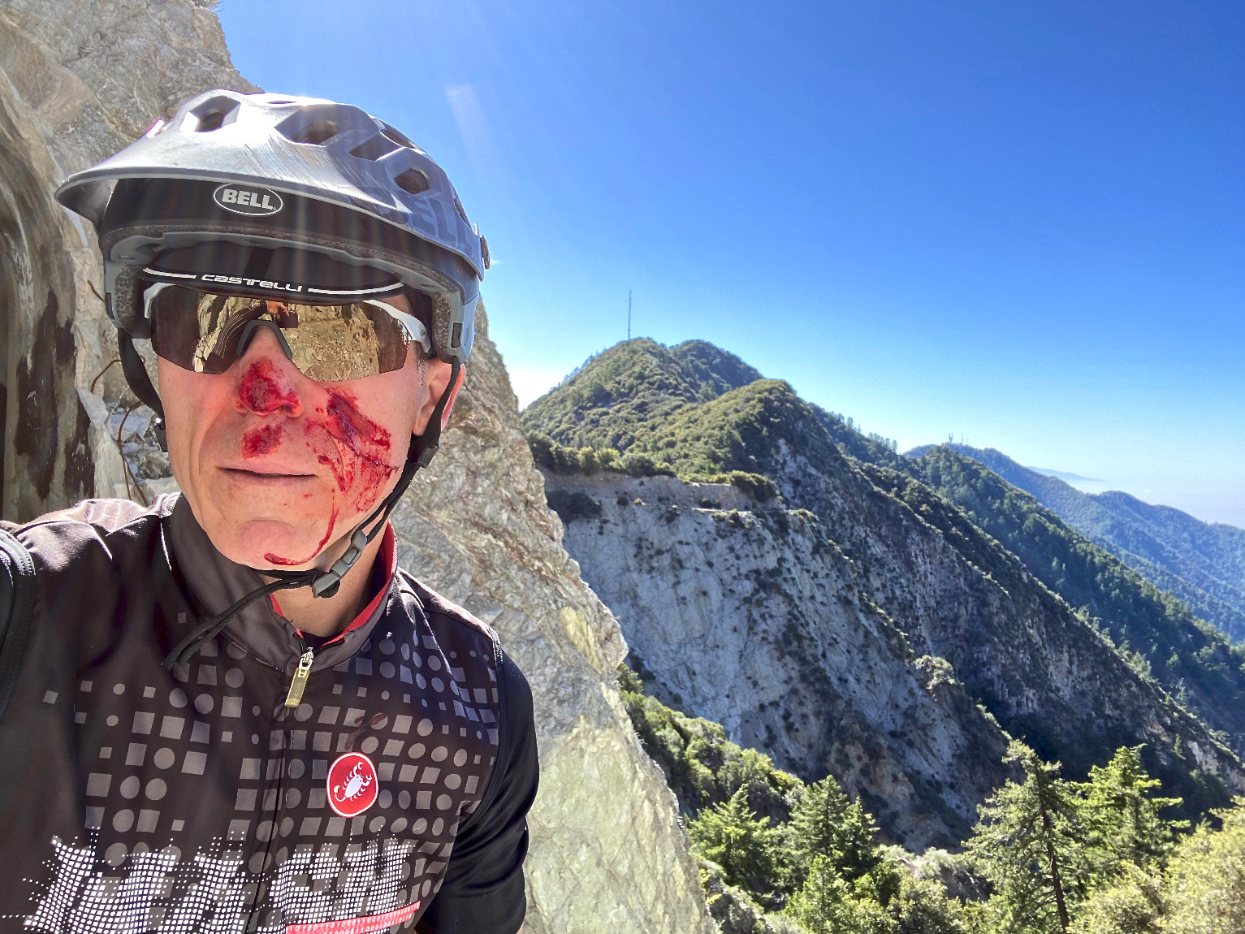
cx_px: 608
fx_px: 863
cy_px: 465
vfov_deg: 56.8
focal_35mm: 24
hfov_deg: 71.6
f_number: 2.2
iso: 25
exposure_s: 1/206
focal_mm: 2.71
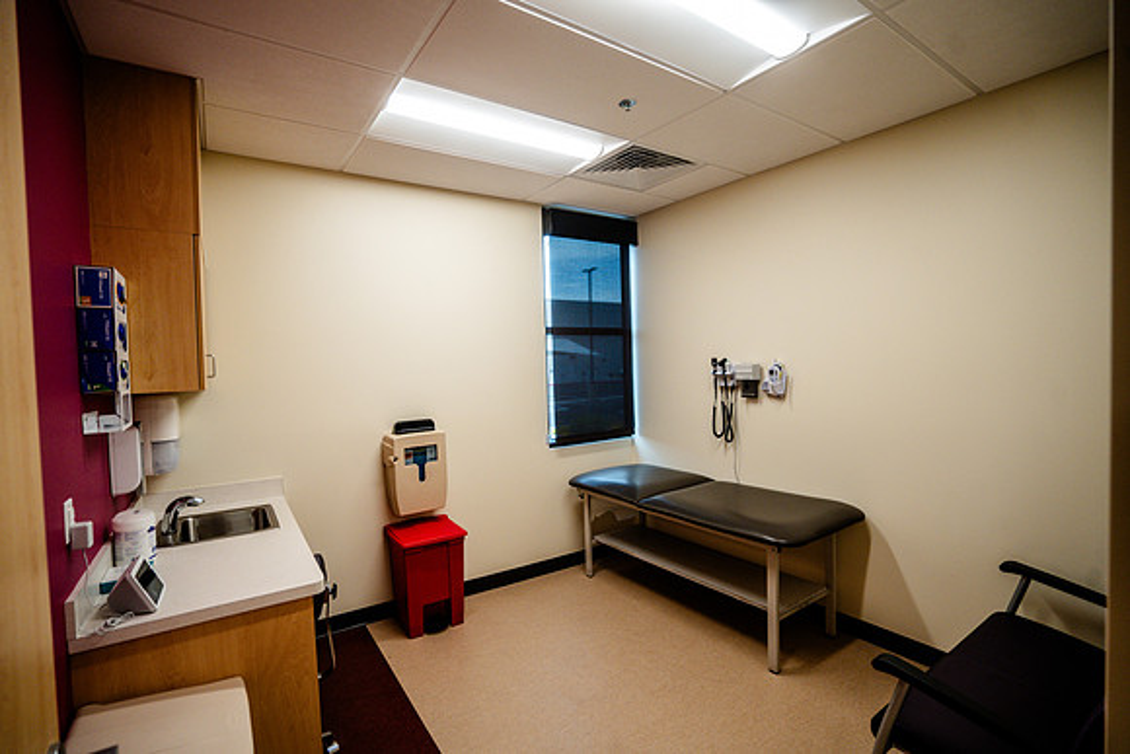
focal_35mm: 16
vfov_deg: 73.8
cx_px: 565
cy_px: 377
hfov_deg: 96.7
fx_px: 502
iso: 1000
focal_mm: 16
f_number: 4
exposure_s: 1/160
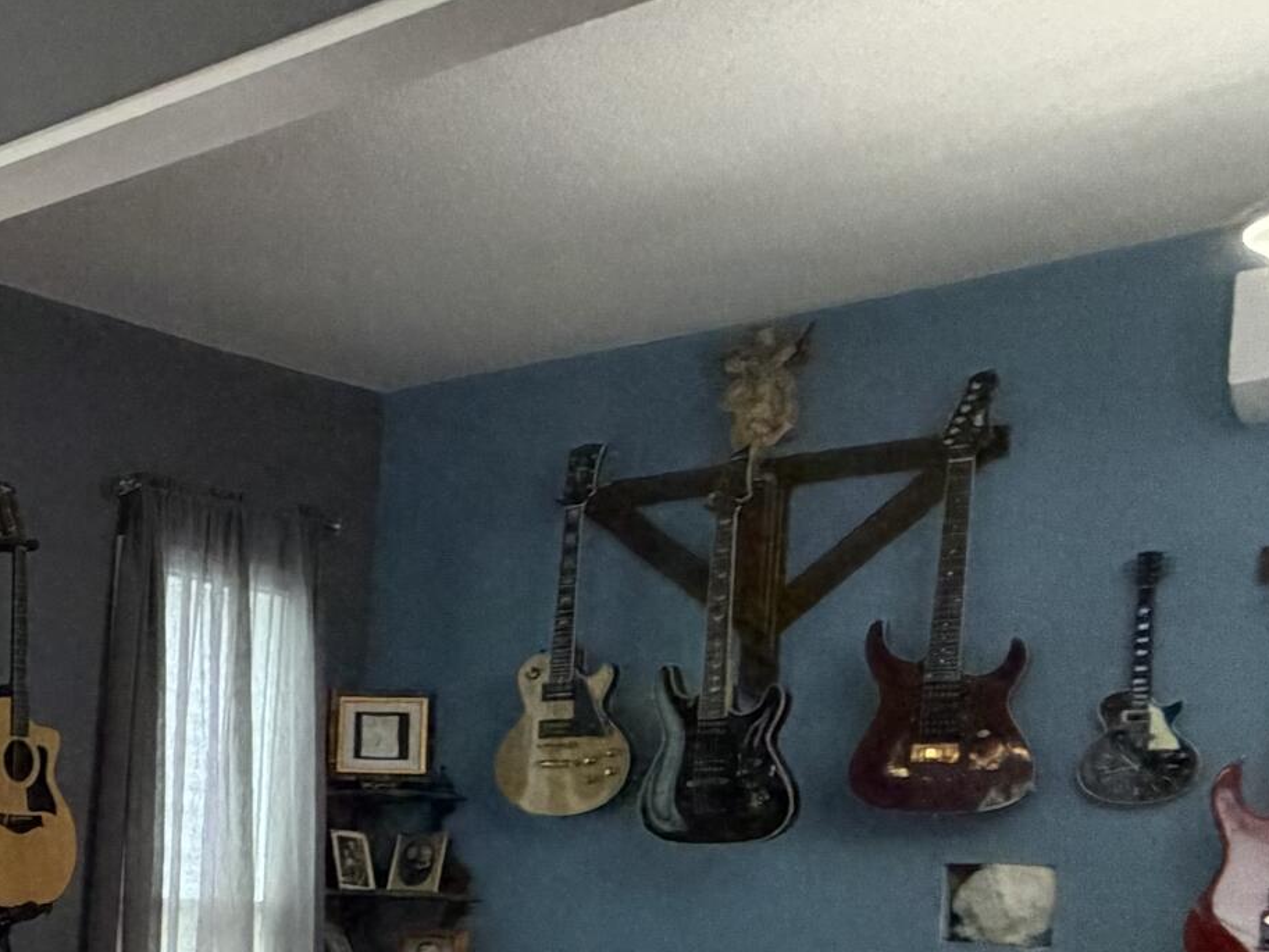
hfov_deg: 26.3
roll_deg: -2.4
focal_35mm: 46
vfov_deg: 29.9
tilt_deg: -2.4
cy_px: 892
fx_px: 1687
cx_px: -742
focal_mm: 2.22
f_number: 2.2
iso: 400
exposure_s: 1/60
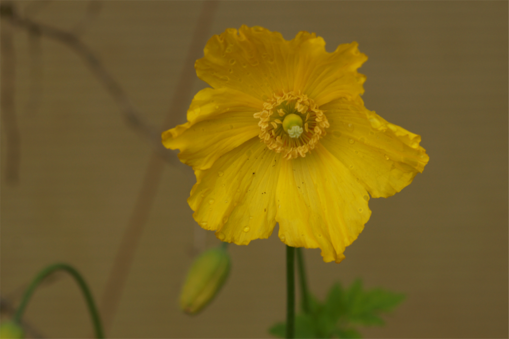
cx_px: 254
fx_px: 2121
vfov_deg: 9.1
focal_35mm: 150
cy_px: 170
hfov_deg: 13.7
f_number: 5.6
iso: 160
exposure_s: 1/160
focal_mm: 100
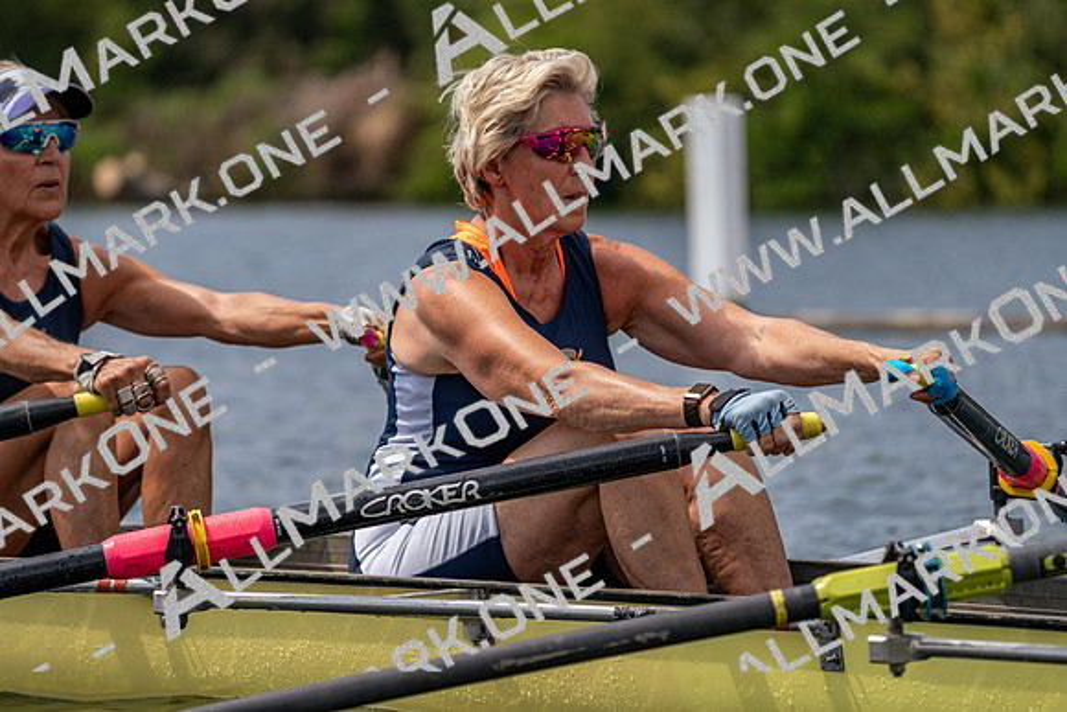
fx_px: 7470
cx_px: 534
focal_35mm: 252
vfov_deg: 5.5
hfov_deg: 8.2
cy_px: 356
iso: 200
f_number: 5.6
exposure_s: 1/1600
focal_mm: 252
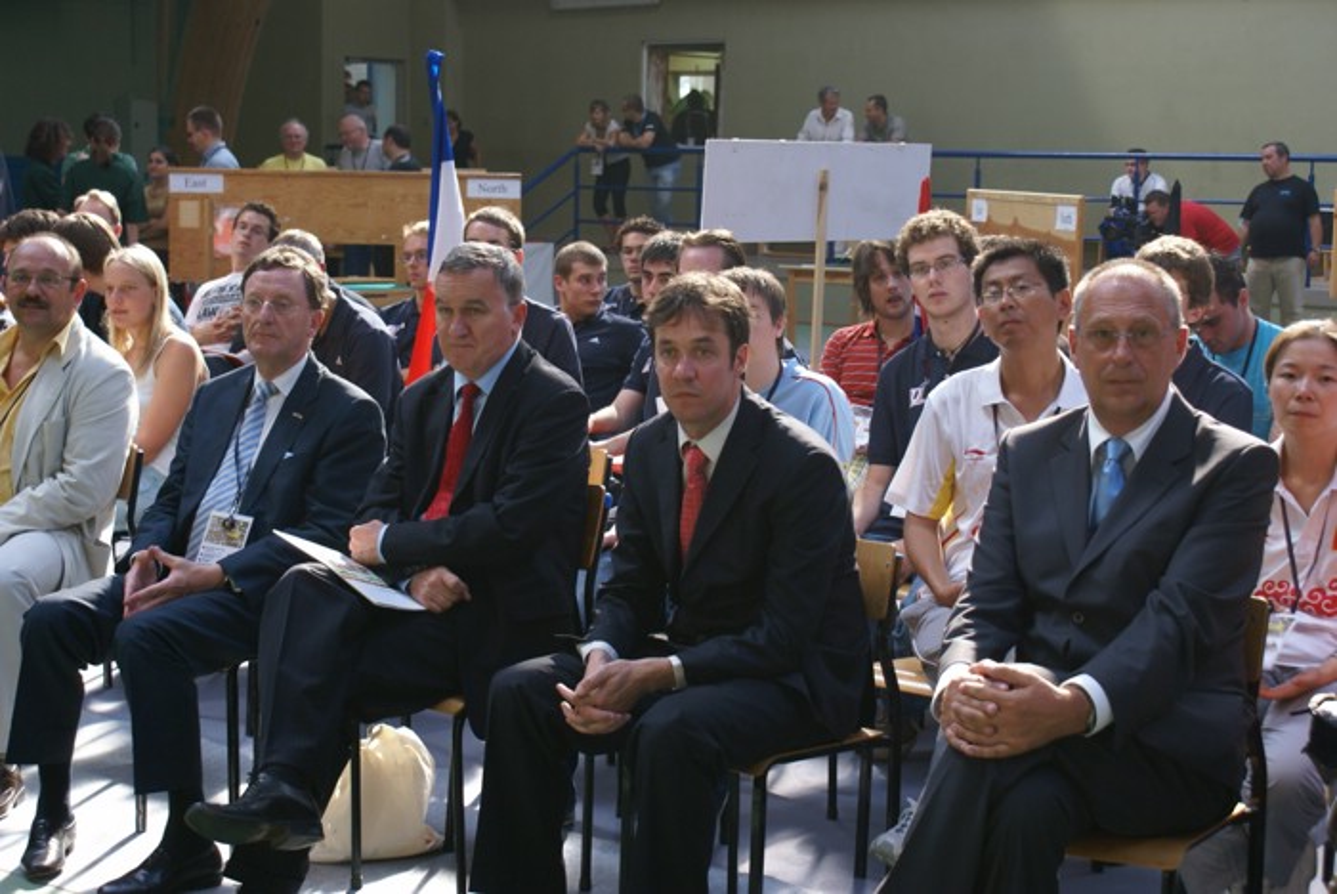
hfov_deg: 33.4
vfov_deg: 22.7
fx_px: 2230
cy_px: 447
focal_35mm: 60
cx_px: 668
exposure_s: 1/30
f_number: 5.6
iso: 200
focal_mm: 40
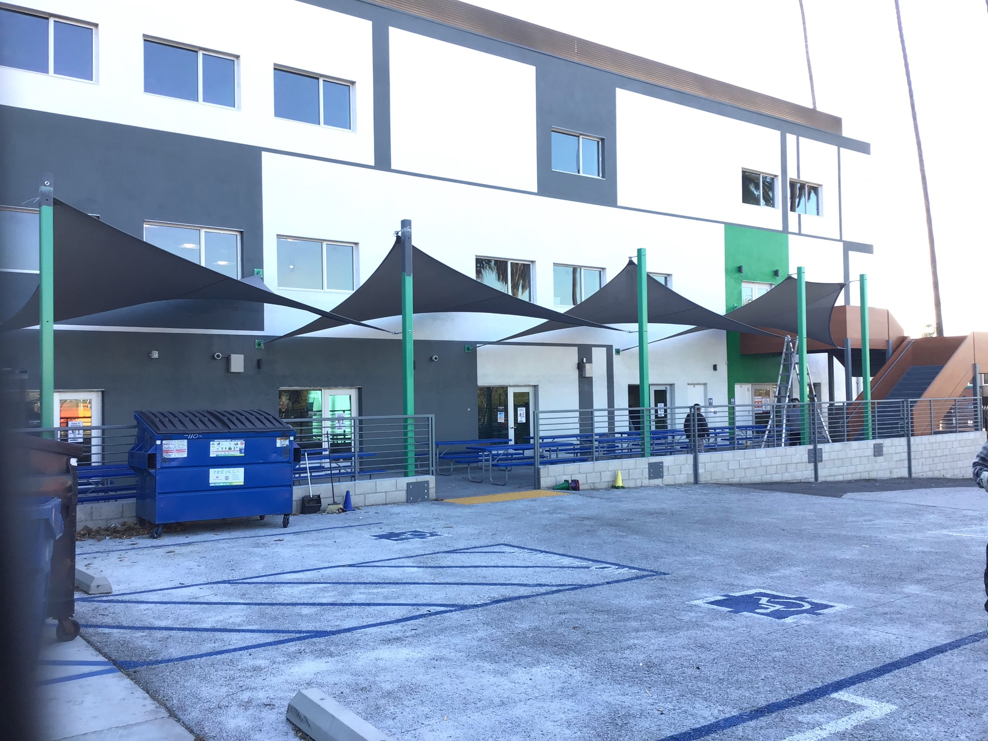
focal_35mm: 31
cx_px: 494
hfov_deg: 58.4
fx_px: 885
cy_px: 370
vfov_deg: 45.4
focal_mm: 3.3
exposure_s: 1/126
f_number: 2.4
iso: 25
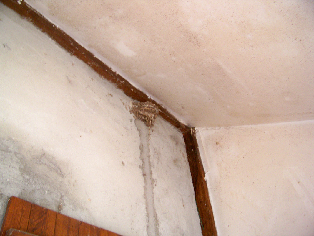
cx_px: 157
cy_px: 118
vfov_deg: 42.9
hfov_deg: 55.4
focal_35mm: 33
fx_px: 299
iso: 160
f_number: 2.8
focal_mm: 5.85
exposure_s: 1/30
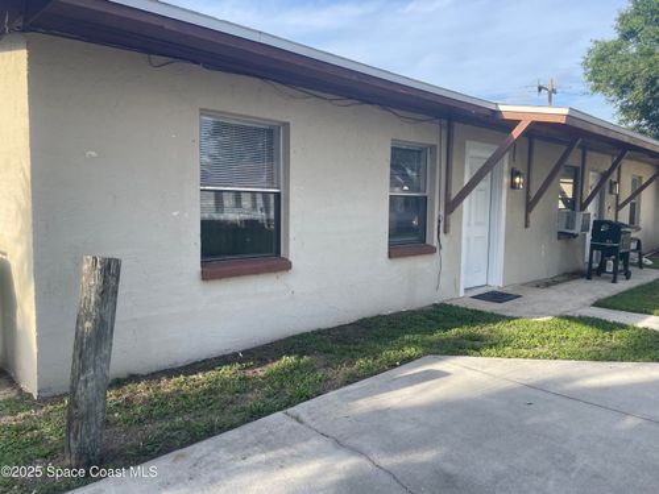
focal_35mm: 26
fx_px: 495
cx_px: 330
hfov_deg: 67.3
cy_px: 247
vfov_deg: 53.1
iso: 32
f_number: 1.6
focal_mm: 4.2
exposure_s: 1/769
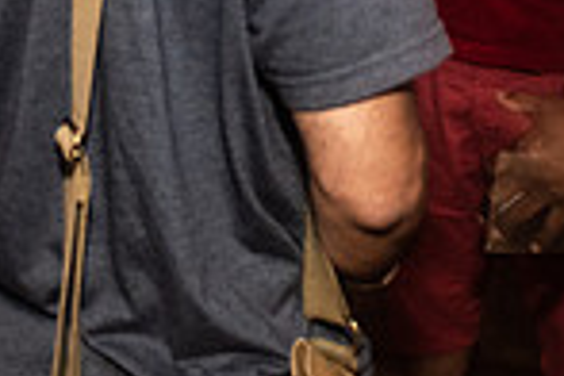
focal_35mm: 79
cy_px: -140
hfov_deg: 25.4
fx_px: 1238
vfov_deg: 16.2
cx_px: 150
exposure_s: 1/50
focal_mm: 20
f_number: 3.2
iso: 1600
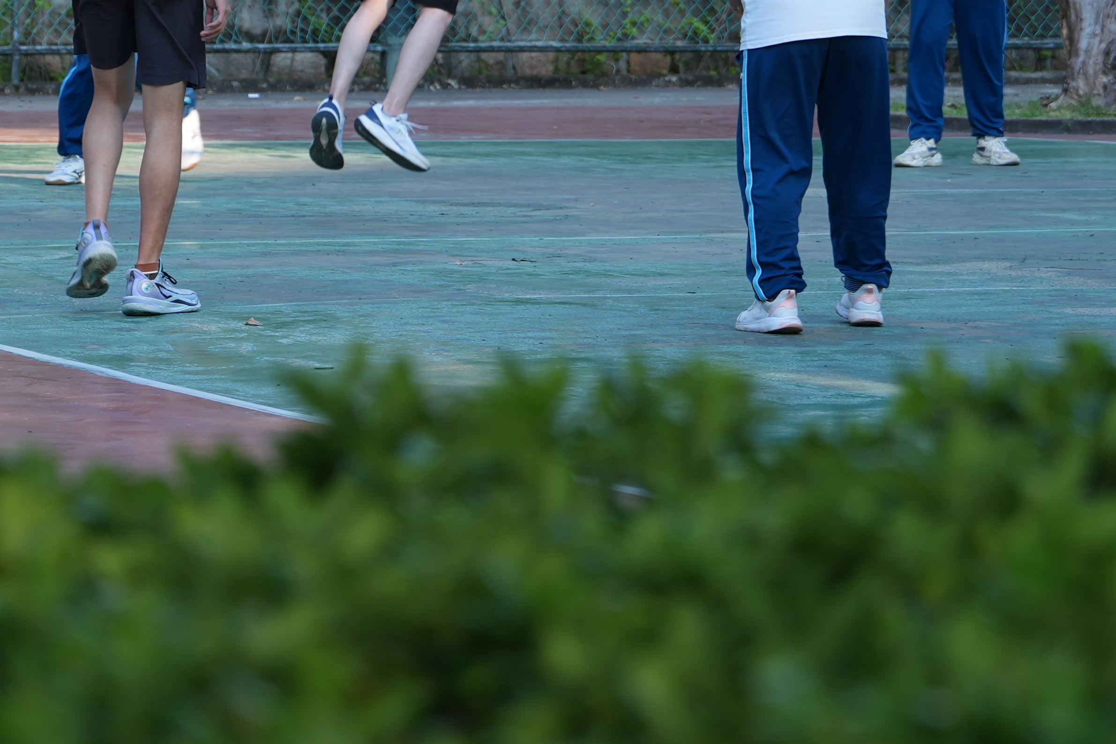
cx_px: 690
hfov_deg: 10.0
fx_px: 6386
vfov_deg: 6.6
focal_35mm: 206
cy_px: -258
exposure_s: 1/200
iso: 100
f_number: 4
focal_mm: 70
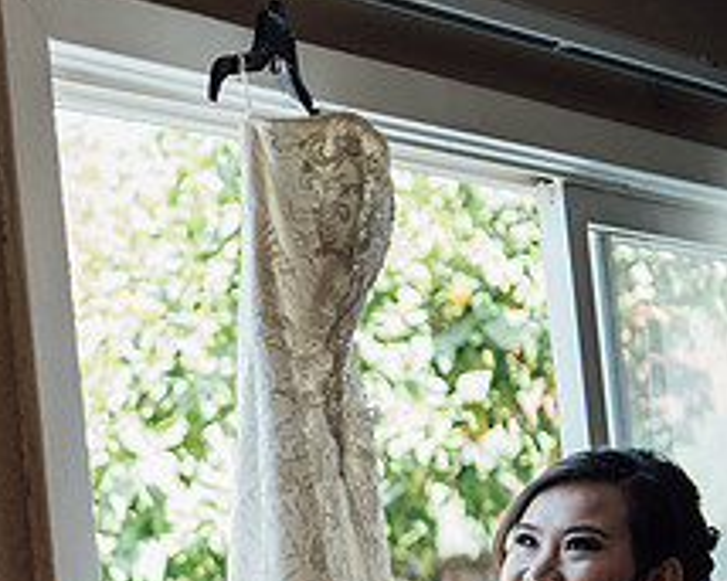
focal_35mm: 89
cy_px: 528
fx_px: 1914
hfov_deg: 20.4
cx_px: -95
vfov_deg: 17.0
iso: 320
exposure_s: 1/640
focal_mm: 35
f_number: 1.8
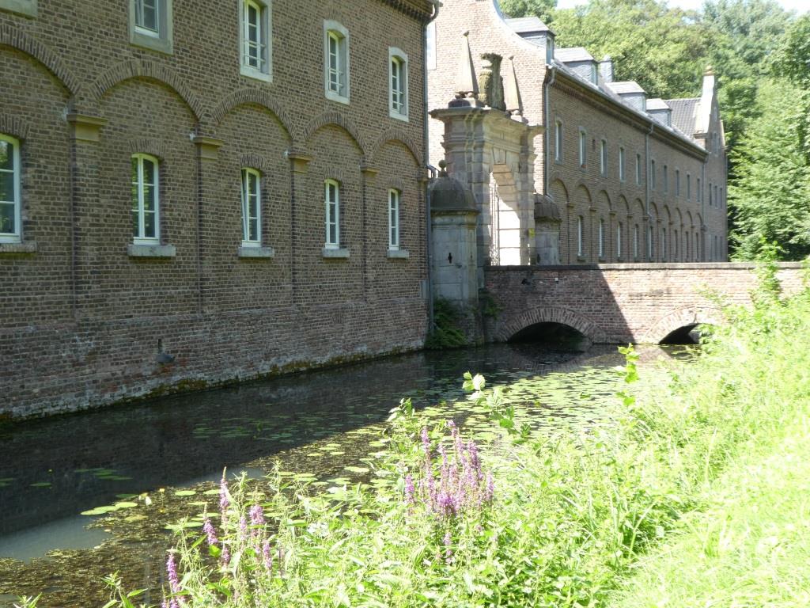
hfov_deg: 38.2
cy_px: 304
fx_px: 1170
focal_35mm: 50
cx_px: 405
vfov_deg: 29.1
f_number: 4.1
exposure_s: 1/100
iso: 80
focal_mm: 9
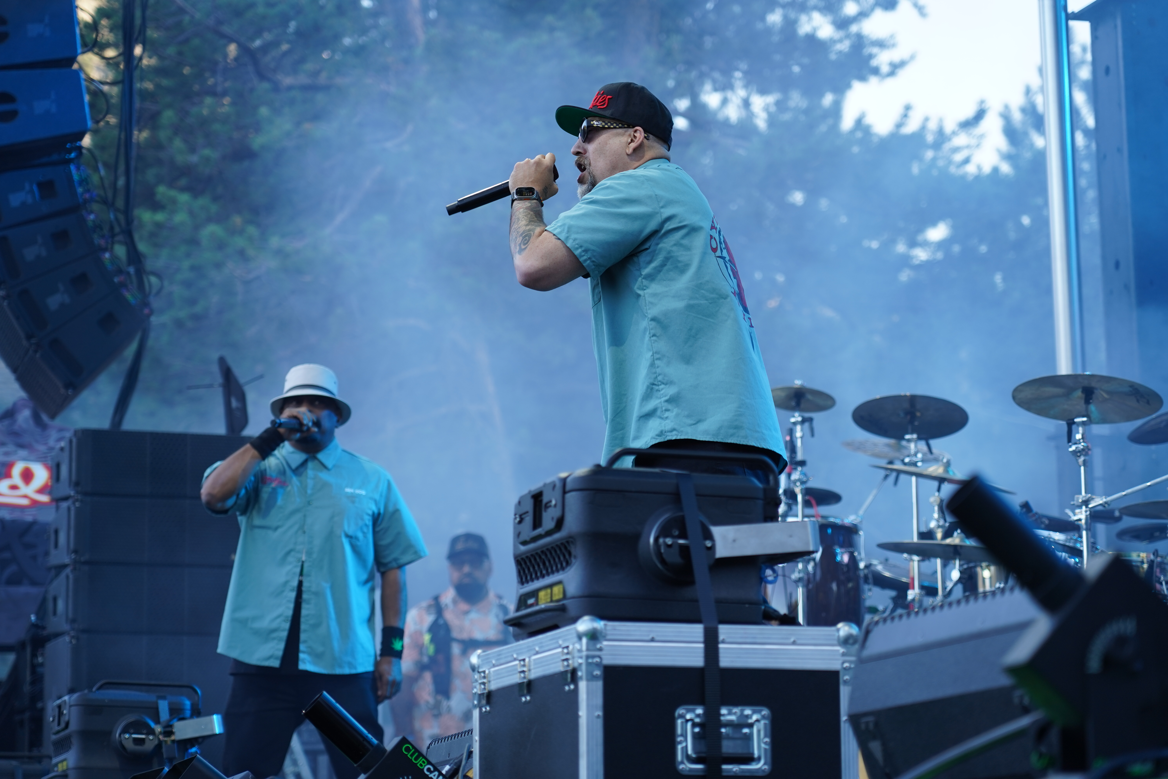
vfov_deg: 13.0
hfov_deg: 19.5
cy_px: 390
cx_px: 584
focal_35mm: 105
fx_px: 3406
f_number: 4
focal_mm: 105
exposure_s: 1/125
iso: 250
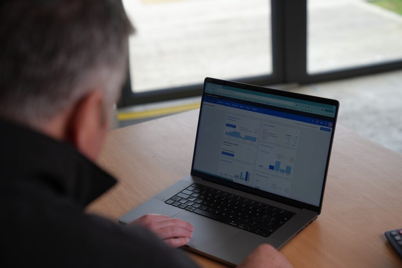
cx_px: 201
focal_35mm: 62
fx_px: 692
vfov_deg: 21.9
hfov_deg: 32.4
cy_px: 134
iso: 100
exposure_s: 1/125
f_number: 3.2
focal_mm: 62
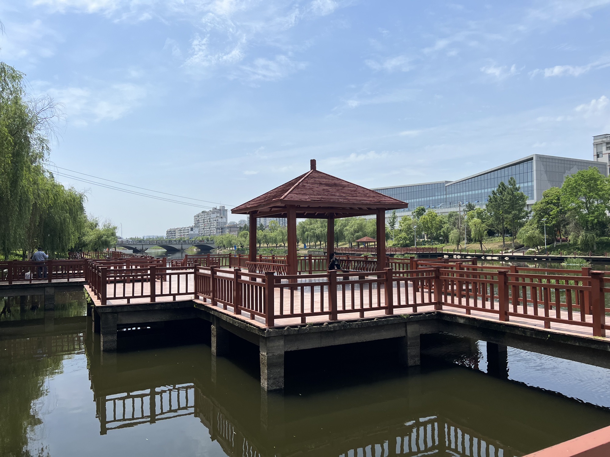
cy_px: 228
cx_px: 305
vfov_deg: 53.1
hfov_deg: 67.3
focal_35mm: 26
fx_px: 458
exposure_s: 1/5587
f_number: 1.5
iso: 50
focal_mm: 5.7
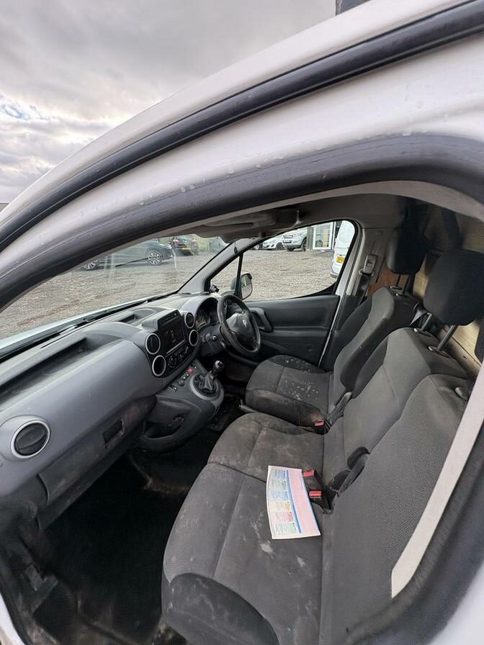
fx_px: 261
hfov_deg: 85.7
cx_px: 242
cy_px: 322
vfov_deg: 102.1
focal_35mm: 14
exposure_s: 1/136
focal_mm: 2.22
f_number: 2.2
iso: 64
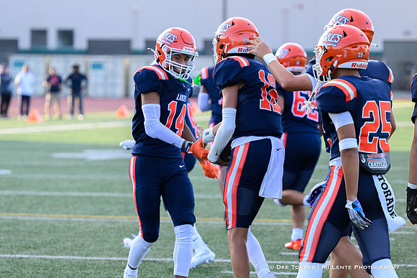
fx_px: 2312
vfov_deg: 6.9
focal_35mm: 200
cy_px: 170
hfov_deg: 10.3
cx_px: 215
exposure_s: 1/2000
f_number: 4
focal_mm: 160
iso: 2500
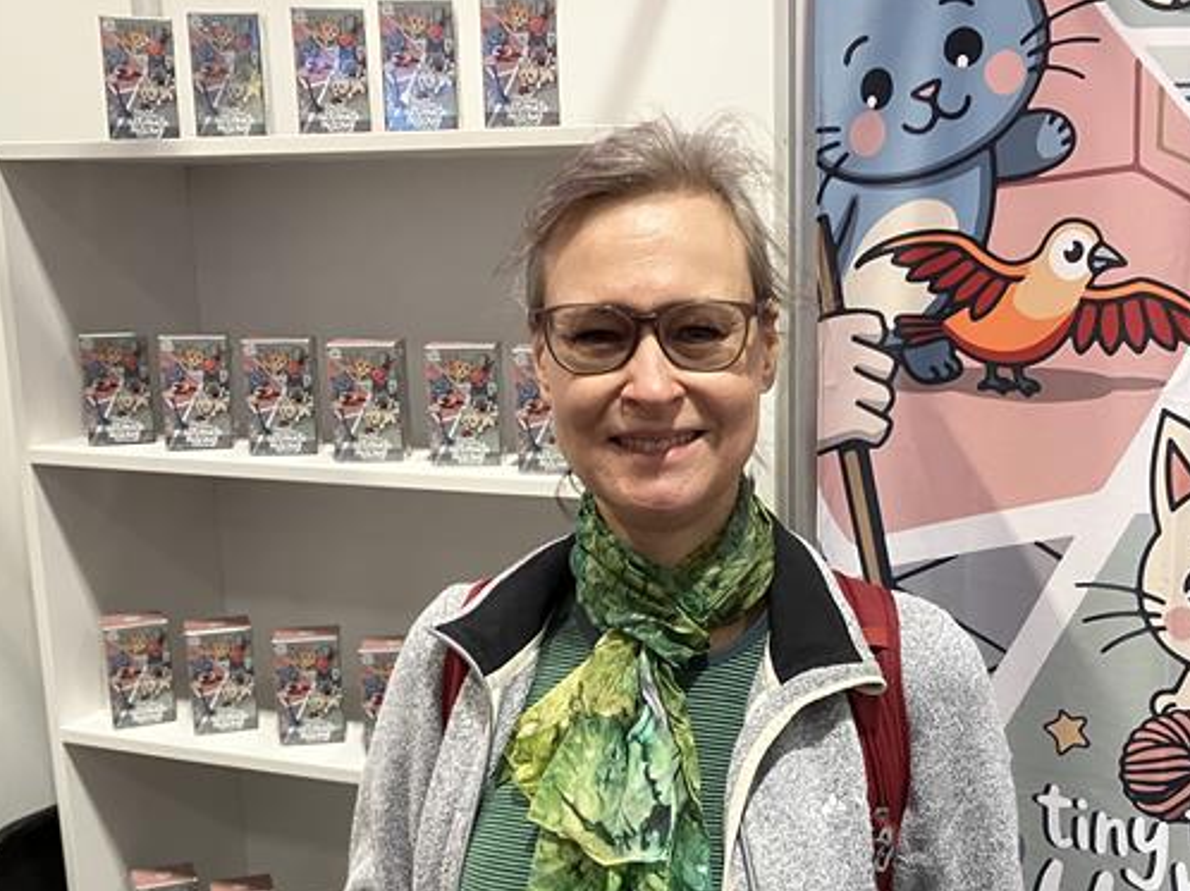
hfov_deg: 41.9
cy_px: 580
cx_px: 710
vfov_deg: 31.9
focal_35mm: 45
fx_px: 1546
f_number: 1.8
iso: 125
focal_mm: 3.99
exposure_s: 1/60
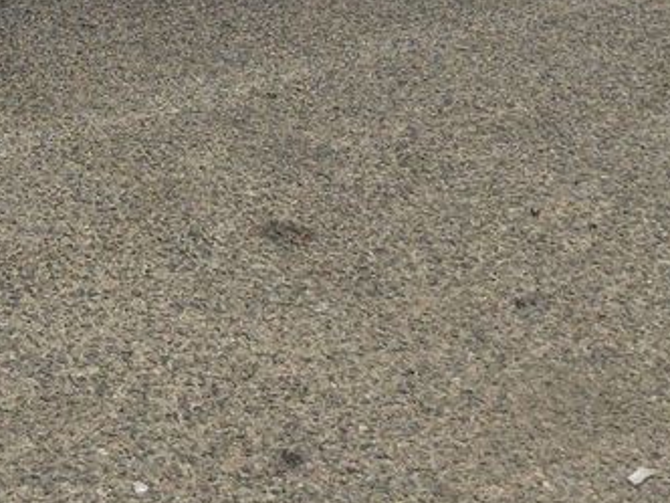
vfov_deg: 11.9
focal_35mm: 111
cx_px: -400
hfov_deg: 15.9
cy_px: -493
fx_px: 2148
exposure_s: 1/7940
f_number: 1.4
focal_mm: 6.5
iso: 61
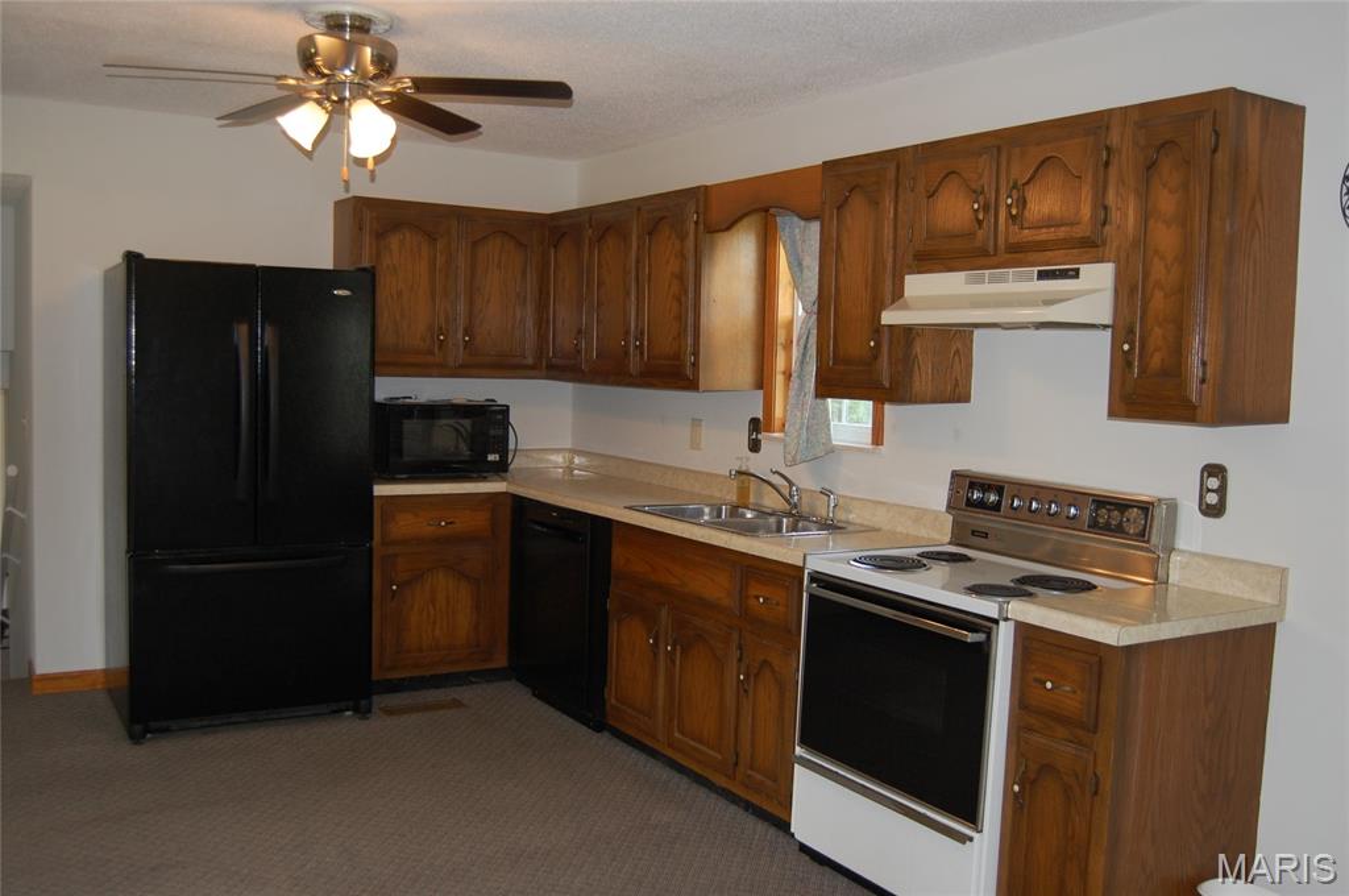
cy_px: 448
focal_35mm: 33
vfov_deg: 39.9
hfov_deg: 57.3
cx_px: 674
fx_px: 1235
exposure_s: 1/60
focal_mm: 22
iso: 400
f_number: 3.8
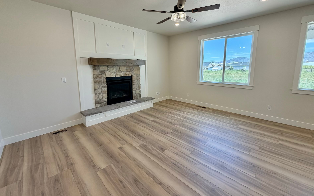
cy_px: 86
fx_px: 128
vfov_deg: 74.5
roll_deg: +0.6
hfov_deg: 101.5
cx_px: 157
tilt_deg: -8.0
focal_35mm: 15
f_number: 2.2
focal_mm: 2.22
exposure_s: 1/120
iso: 64
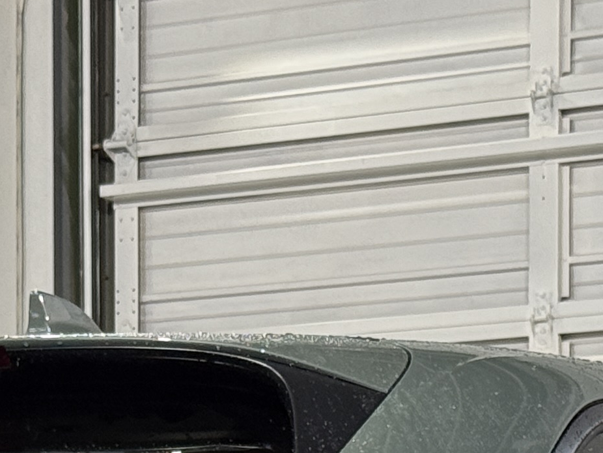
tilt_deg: +0.6
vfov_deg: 6.9
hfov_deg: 9.5
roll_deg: -0.2
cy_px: 869
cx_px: 186
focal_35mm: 209
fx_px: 3642
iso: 160
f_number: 1.78
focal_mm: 6.76
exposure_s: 1/60
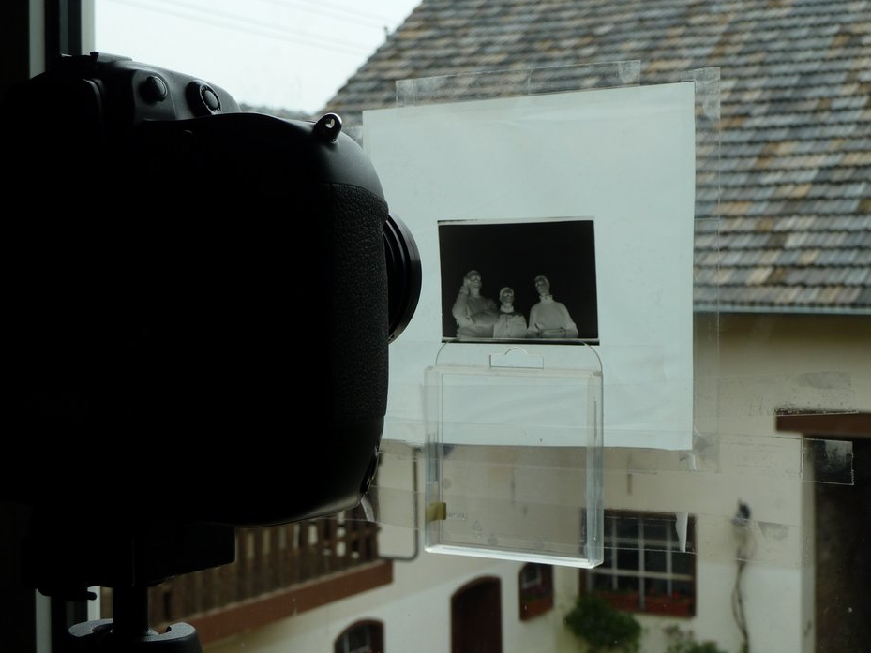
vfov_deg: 22.6
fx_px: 1636
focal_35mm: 65
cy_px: 348
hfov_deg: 29.8
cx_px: 453
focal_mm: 9.7
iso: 80
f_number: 3.9
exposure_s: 1/160
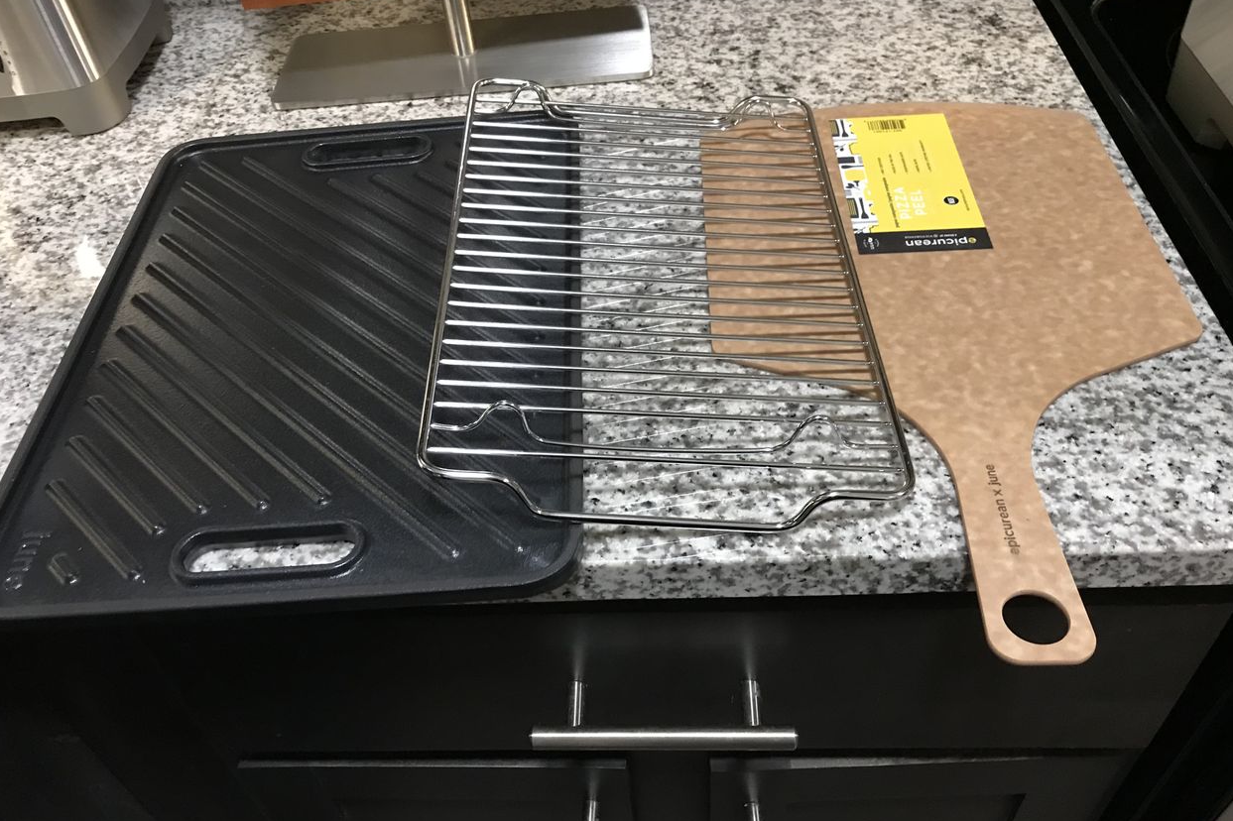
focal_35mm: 30
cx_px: 609
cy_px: 452
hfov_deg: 61.9
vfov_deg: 43.5
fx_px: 1027
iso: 100
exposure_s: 1/8
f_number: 1.8
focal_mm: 3.99
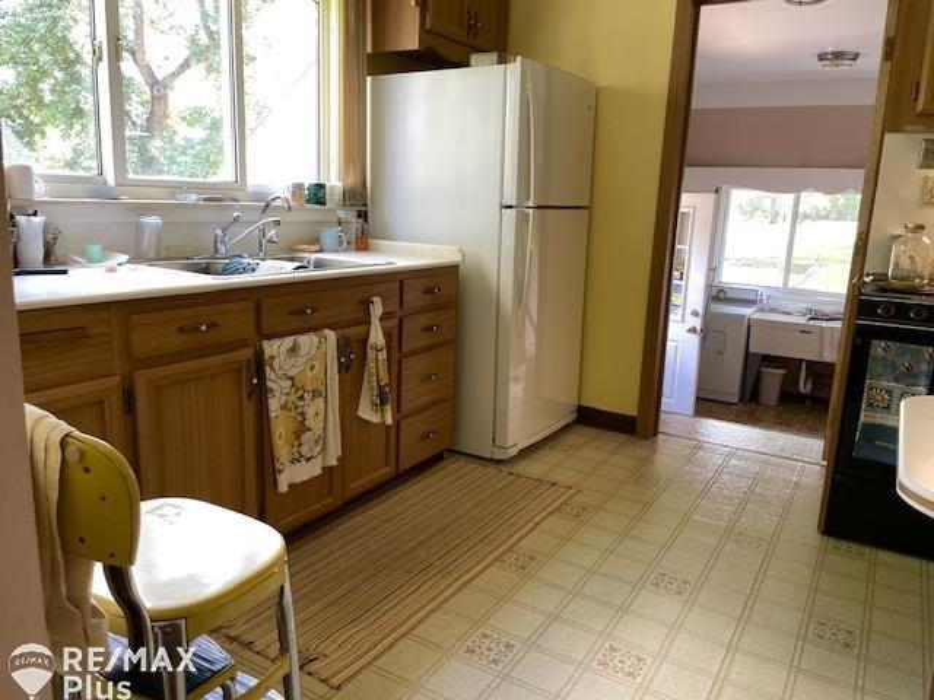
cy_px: 350
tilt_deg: -11.2
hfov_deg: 67.3
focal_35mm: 26
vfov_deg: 53.1
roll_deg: -1.6
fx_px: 702
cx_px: 467
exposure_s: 1/60
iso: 80
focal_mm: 4.2
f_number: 1.6
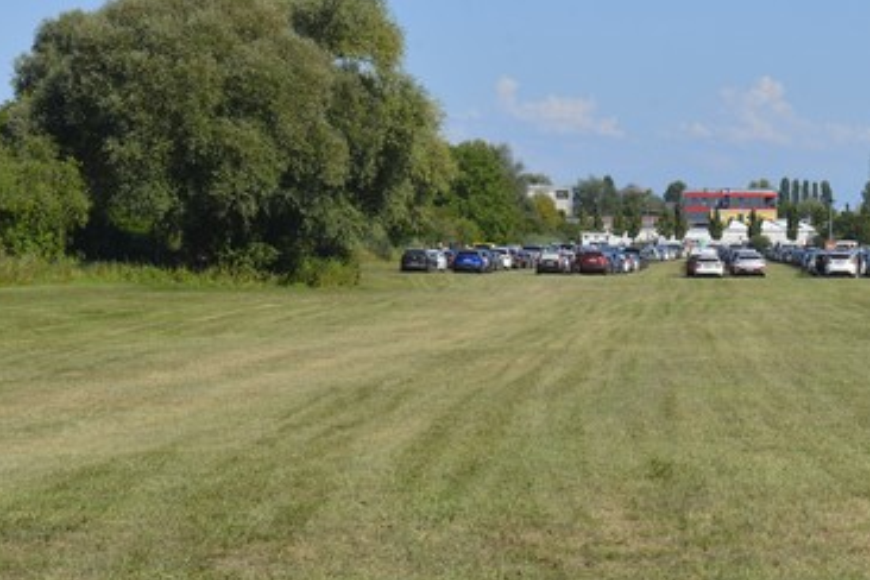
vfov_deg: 9.0
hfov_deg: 13.2
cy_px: 251
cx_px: 906
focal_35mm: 153
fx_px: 3697
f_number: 11
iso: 125
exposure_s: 1/250
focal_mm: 70
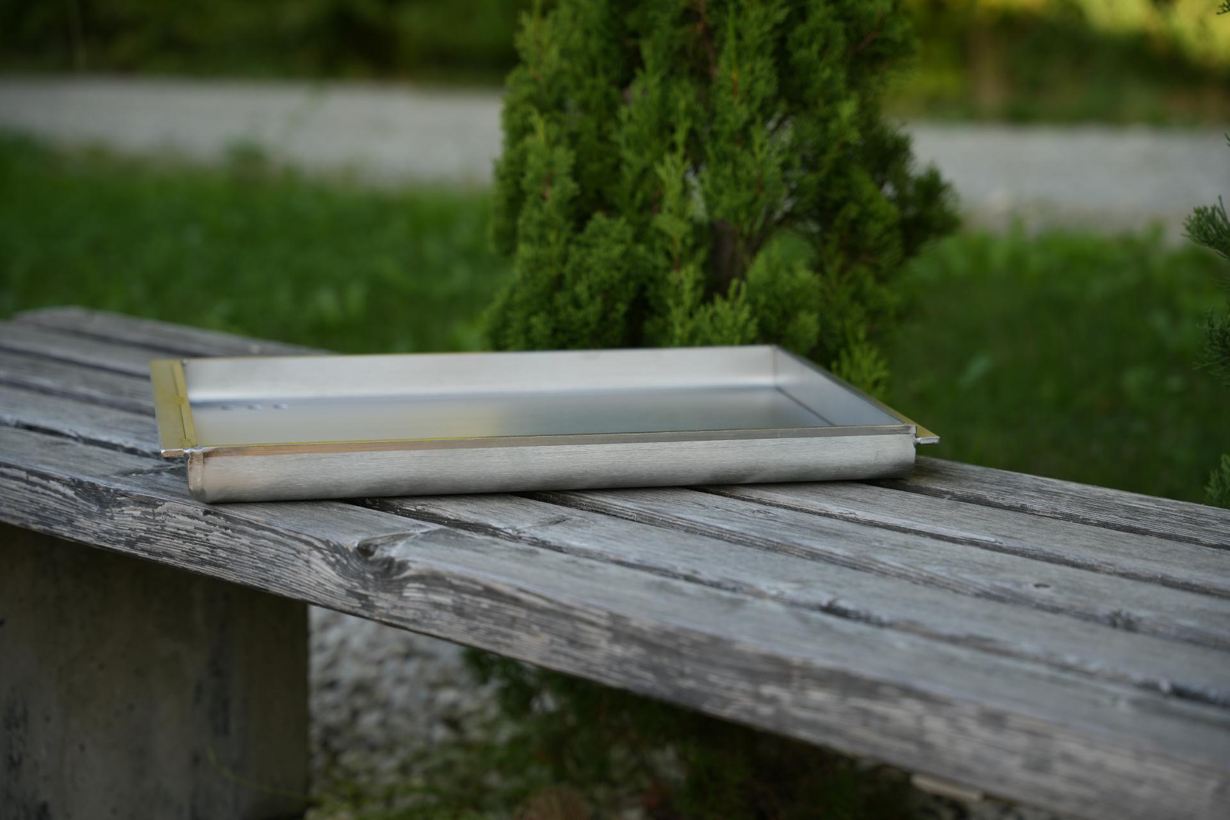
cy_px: 410
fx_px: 2391
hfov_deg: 28.8
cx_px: 615
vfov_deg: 19.5
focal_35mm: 70
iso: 100
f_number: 3.5
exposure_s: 1/250
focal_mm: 70
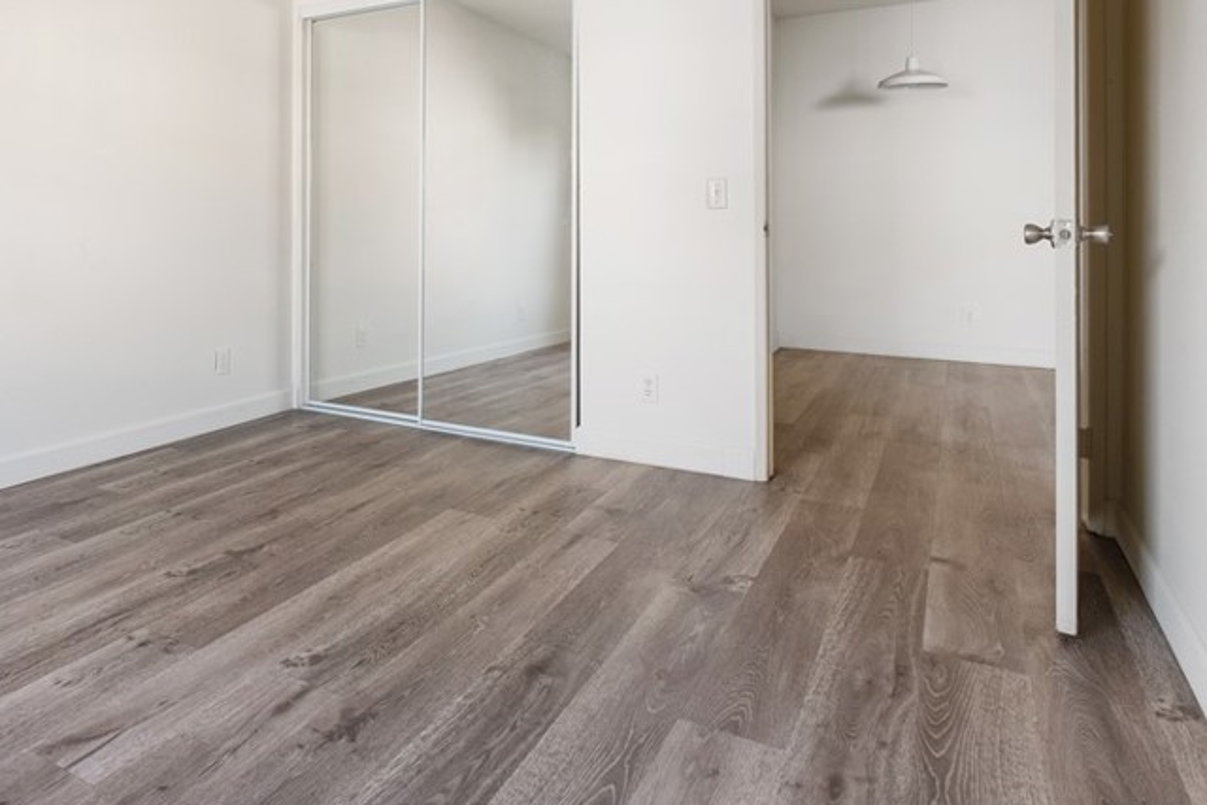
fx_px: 805
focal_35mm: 24
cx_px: 377
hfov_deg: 71.0
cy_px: 220
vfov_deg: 51.3
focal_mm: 10
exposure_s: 1/2
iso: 250
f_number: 8
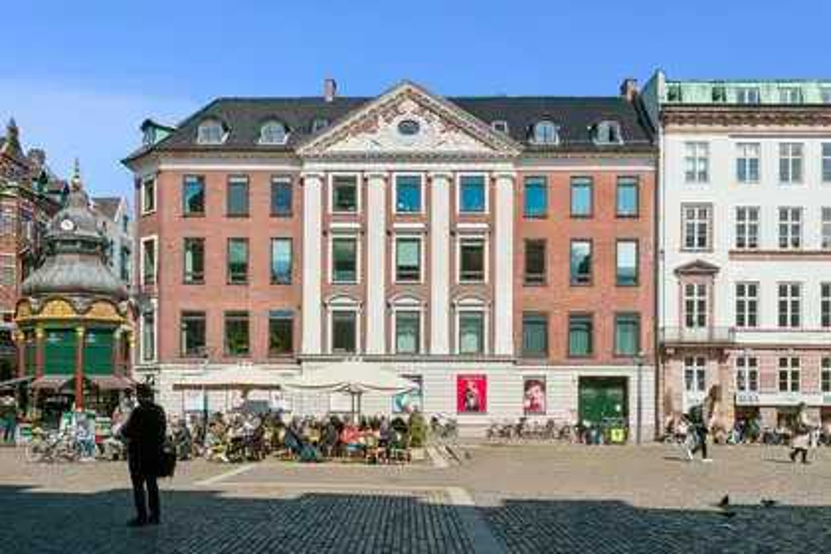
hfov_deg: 57.2
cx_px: 416
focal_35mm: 33
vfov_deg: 40.0
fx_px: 762
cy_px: 277
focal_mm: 22
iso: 200
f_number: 11
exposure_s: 1/500
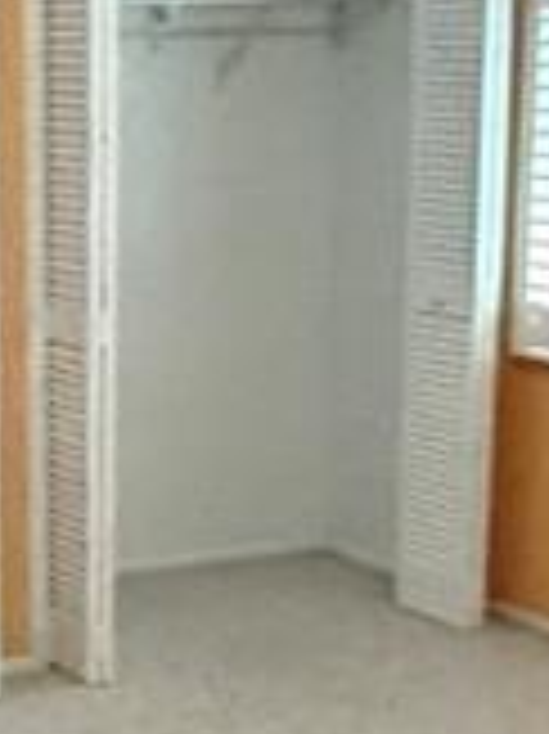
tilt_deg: -14.0
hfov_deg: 14.2
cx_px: 22
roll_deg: +1.3
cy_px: 626
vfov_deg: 18.8
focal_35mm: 103
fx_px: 2181
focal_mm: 2.22
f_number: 2.2
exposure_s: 1/60
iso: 1250
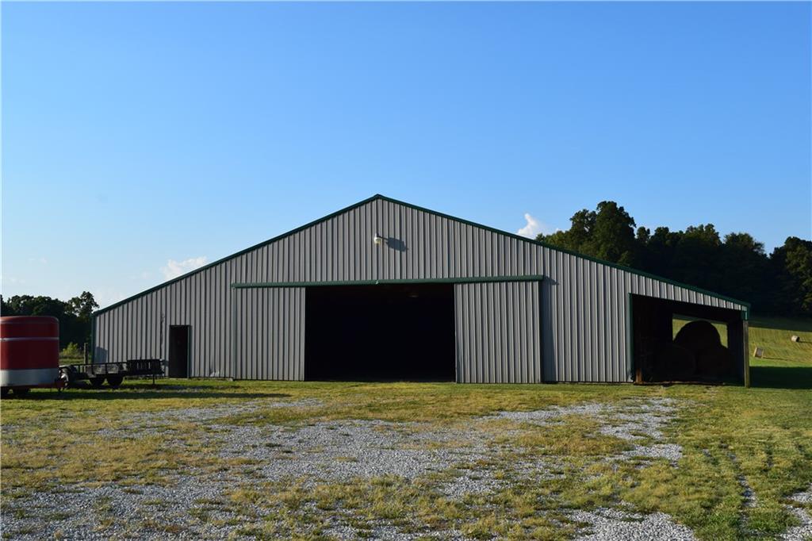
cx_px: 406
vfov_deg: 34.2
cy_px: 270
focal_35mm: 39
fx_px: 879
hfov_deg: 49.6
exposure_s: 1/500
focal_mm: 26
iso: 360
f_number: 11
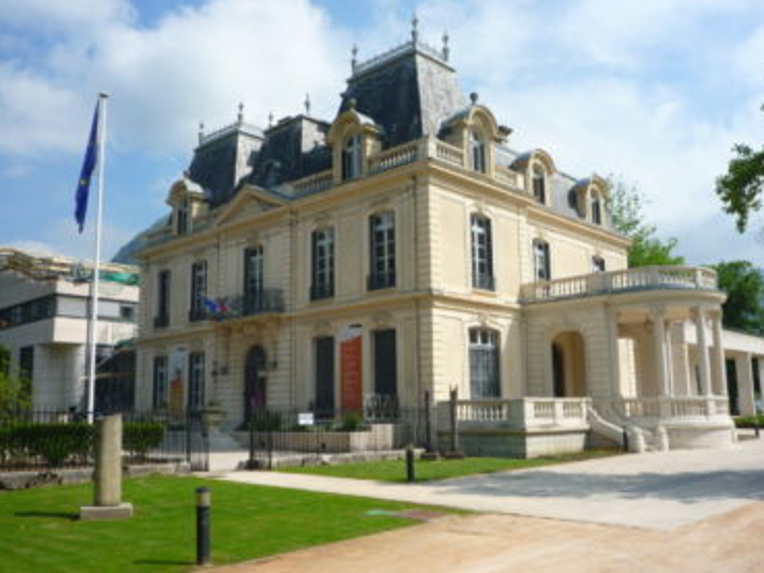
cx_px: 391
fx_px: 751
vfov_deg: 41.8
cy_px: 286
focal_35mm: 34
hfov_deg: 53.9
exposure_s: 1/800
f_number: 4.5
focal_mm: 5.8
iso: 100
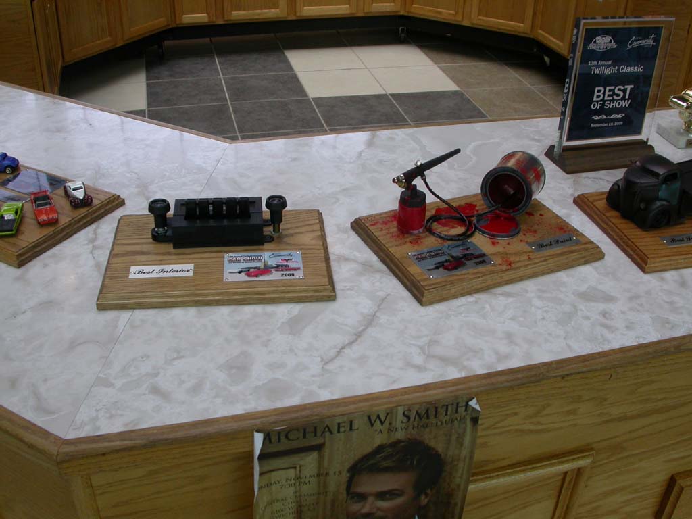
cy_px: 260
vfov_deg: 37.7
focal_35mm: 38
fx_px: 760
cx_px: 346
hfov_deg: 49.0
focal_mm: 7.85
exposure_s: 1/110
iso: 100
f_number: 4.2
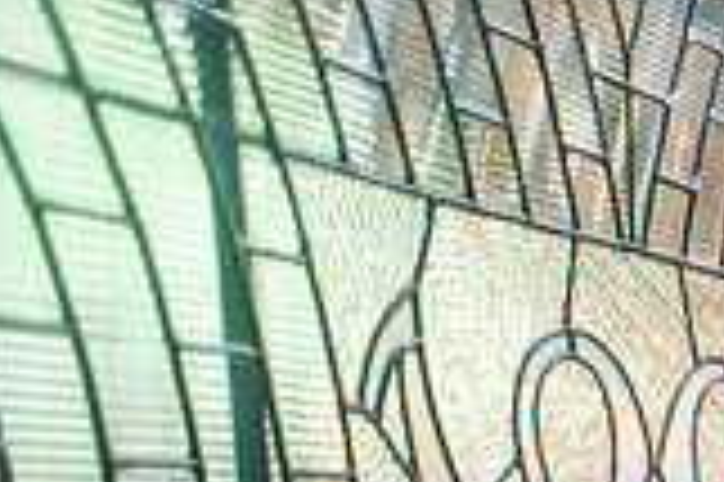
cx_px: 1286
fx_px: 1447
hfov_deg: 20.4
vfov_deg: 17.2
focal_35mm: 72
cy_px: 703
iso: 1000
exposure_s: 1/60
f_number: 2.8
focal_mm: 20
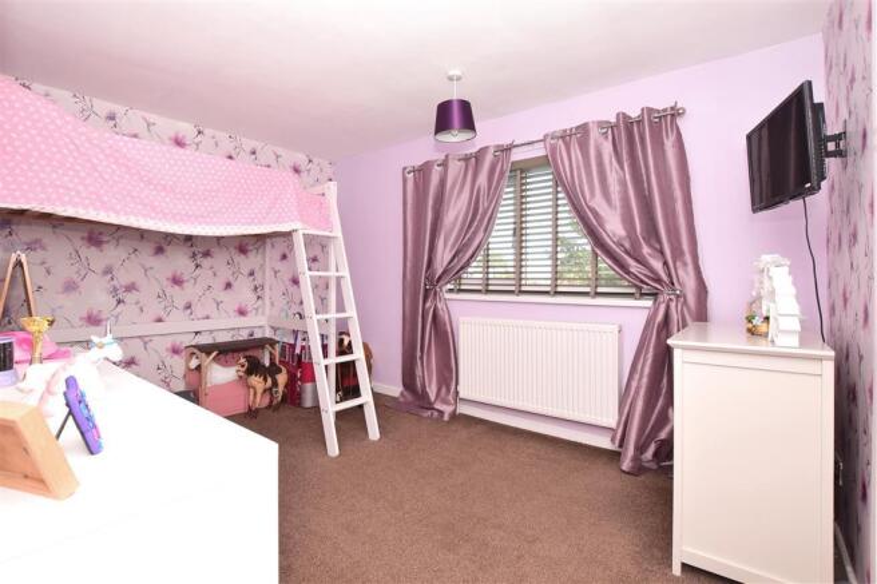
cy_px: 292
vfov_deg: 77.3
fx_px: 365
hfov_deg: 100.4
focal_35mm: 15
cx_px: 438
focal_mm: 10
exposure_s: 1/200
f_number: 7.1
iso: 400
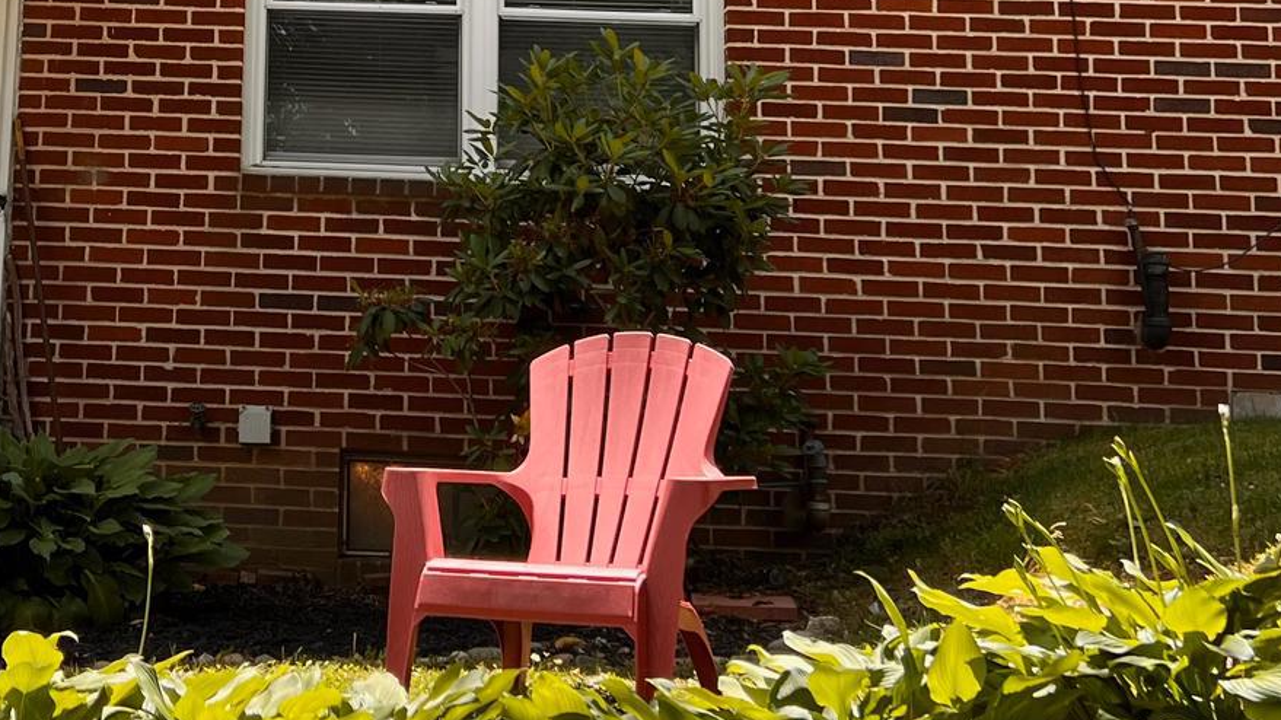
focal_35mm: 66
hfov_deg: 30.6
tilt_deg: +11.4
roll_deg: -1.8
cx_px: 157
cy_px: -69
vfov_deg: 17.6
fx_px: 2241
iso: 50
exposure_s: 1/873
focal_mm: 5.7
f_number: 1.5
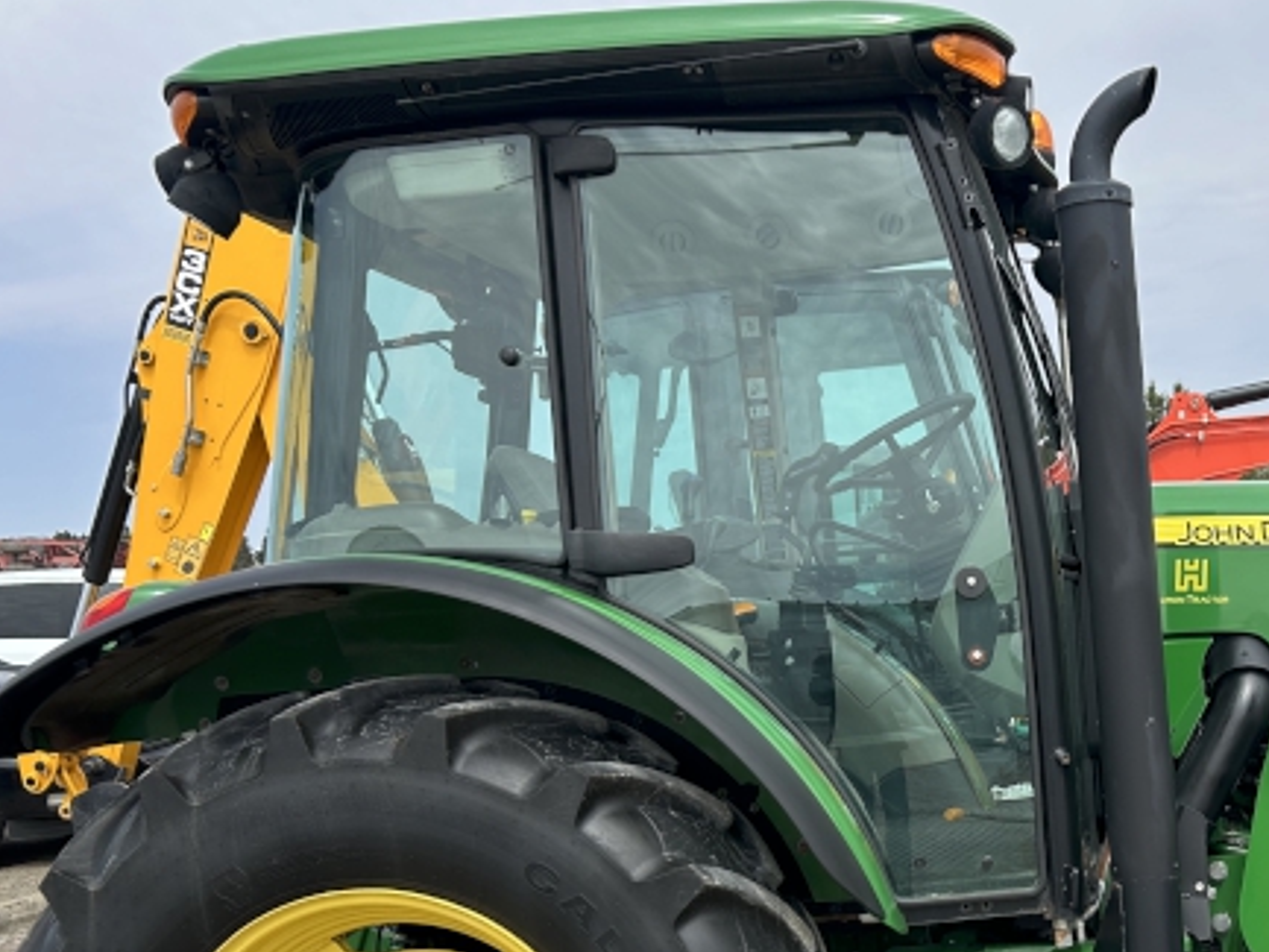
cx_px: 1058
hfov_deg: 37.8
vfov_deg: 29.3
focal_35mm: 48
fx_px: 1760
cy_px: 814
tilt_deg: -9.3
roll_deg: +2.7
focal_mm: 5.7
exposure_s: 1/2994
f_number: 1.5
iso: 50
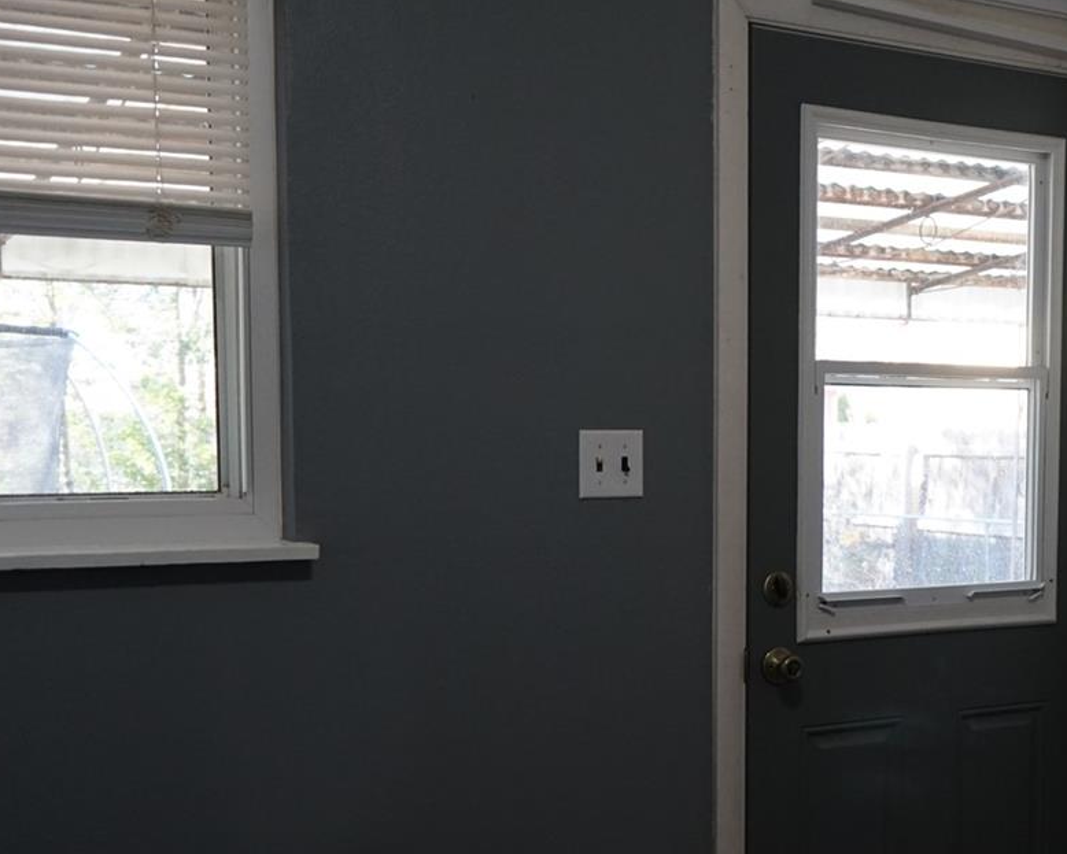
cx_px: 930
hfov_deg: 33.2
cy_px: 565
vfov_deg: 28.0
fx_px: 1706
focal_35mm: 54
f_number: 3.5
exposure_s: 1/160
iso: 1600
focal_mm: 28
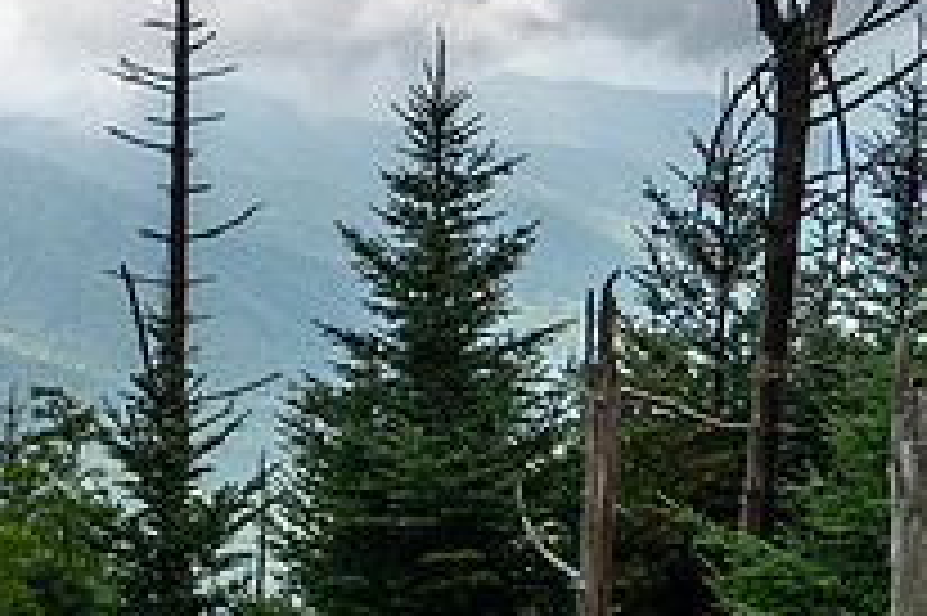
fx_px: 2033
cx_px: 126
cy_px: 227
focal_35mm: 79
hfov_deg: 25.1
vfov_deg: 17.2
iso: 100
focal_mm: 28
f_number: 8
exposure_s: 1/125
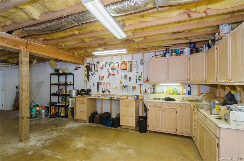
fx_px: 101
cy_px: 80
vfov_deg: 77.0
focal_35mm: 15
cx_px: 122
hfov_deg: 100.5
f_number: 7.1
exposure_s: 1/30
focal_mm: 10
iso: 200
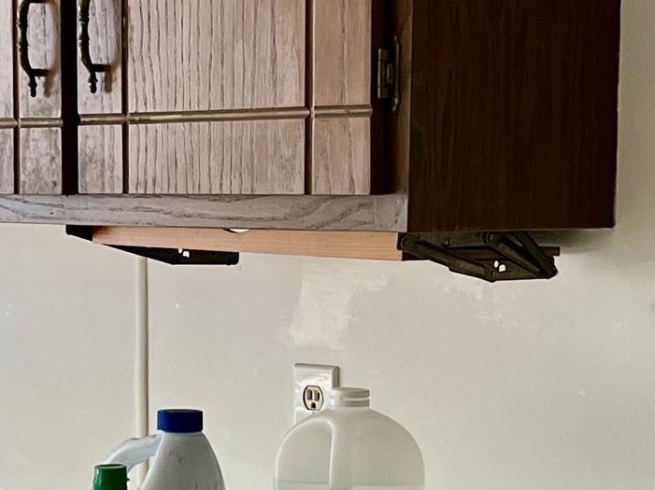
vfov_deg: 12.9
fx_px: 2156
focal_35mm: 114
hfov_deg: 17.2
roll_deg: -0.5
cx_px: 232
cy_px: 352
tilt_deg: -5.9
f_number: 1.5
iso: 125
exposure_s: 1/106
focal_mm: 5.7
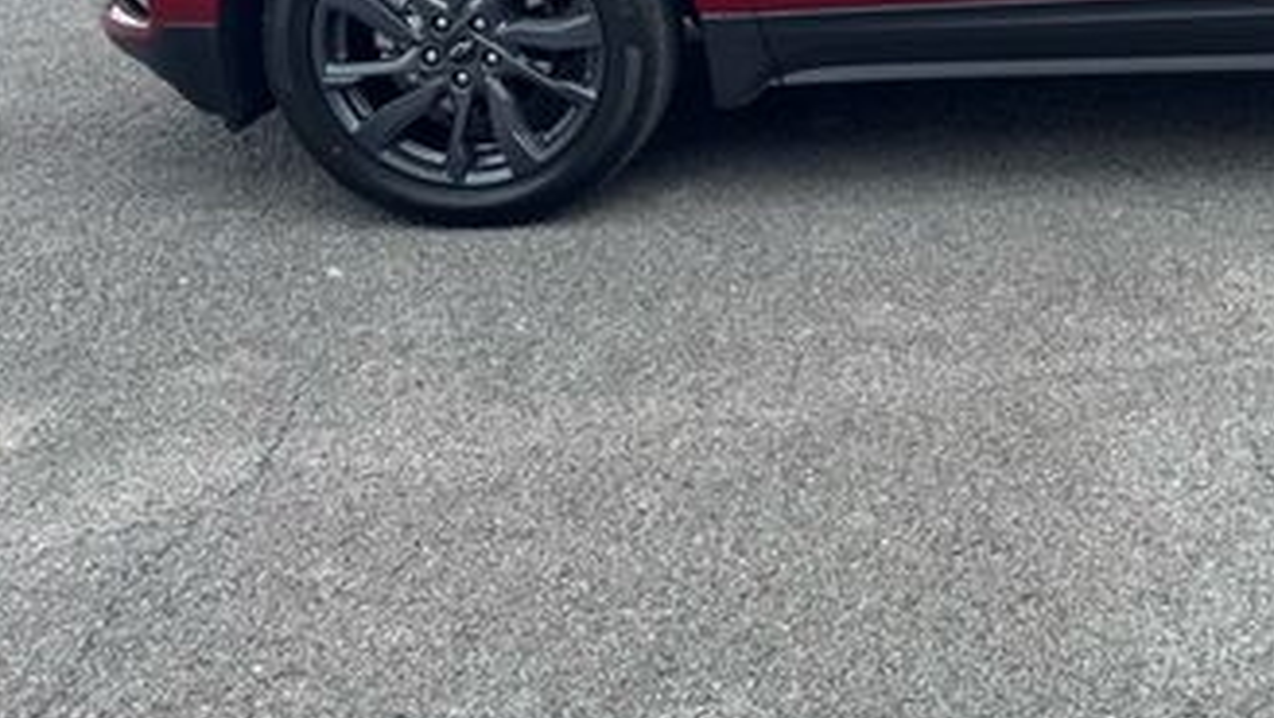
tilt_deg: -15.2
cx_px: 1192
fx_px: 1724
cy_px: -97
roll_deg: -0.1
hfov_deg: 37.4
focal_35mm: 51
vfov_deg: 22.1
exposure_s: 1/1923
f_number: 1.78
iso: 80
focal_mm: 6.76
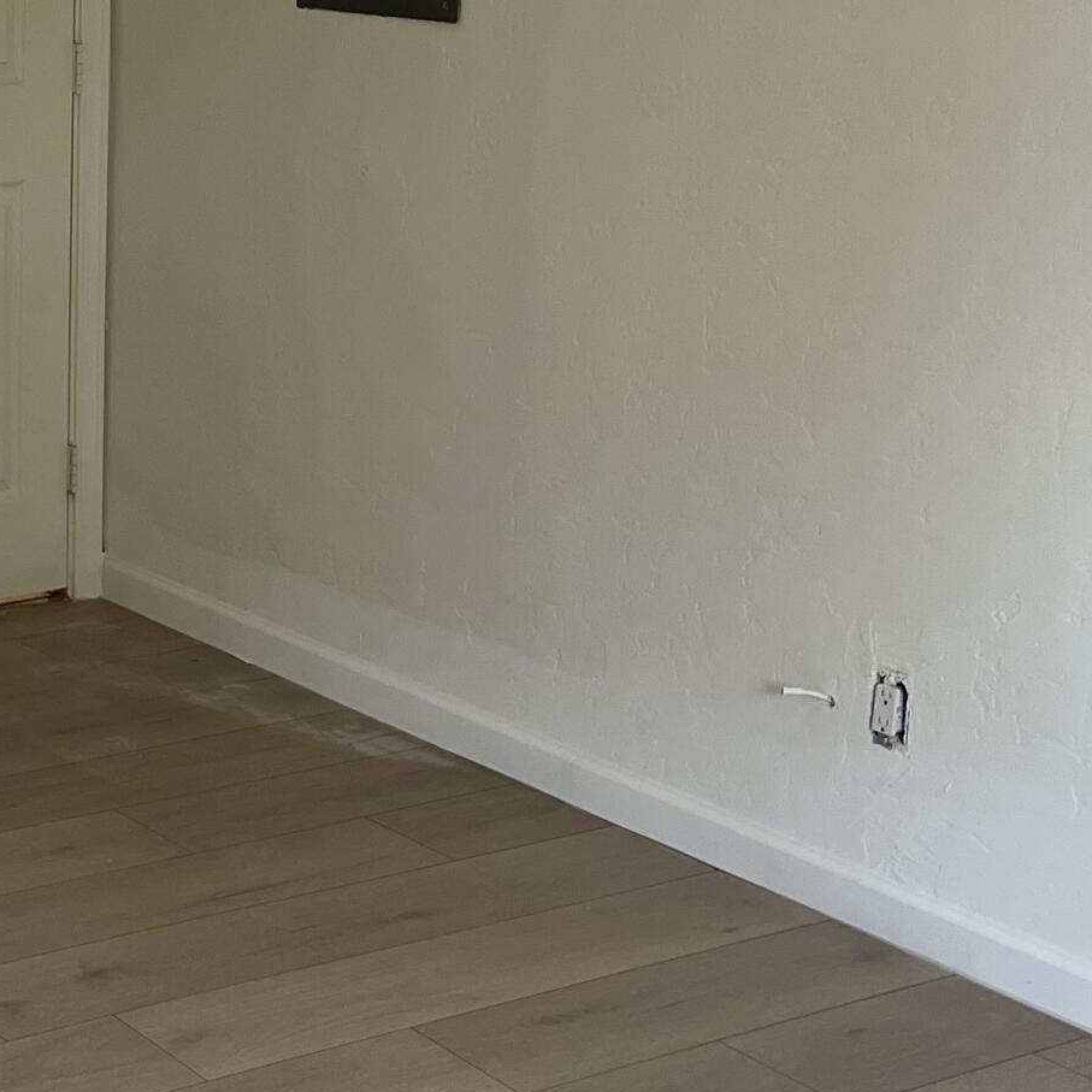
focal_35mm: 76
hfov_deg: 20.4
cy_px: 391
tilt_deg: -13.5
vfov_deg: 22.7
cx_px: -396
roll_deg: +1.5
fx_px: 2712
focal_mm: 5.1
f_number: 1.6
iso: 125
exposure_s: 1/120
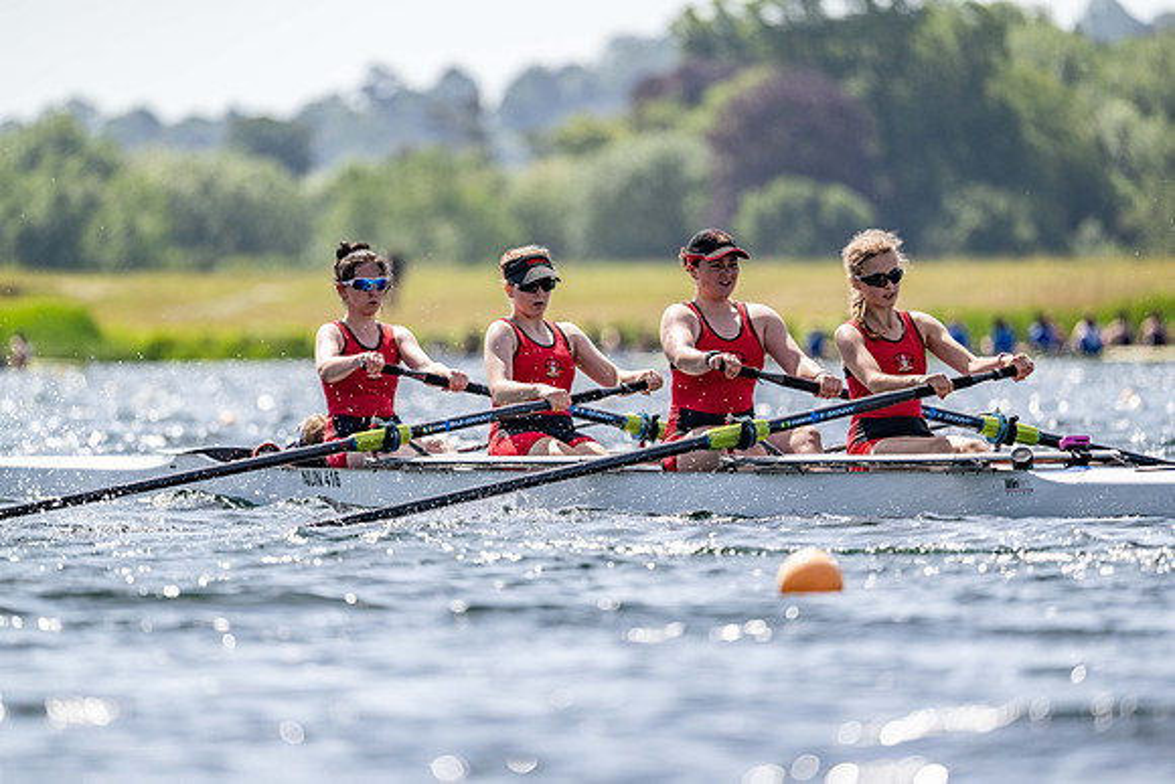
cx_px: 588
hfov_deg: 5.2
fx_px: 13058
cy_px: 392
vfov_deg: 3.4
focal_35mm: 400
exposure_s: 1/2500
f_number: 4.5
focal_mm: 400
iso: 220
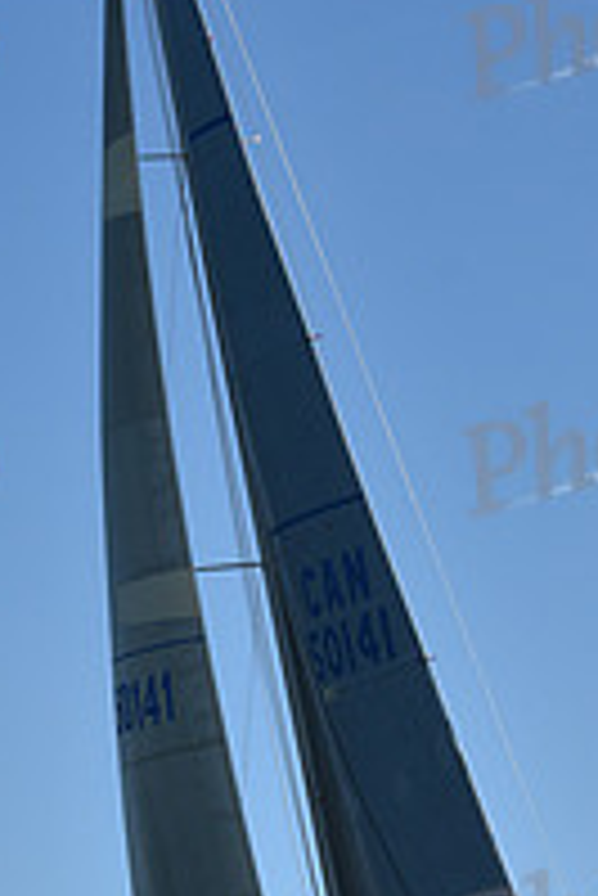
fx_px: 5074
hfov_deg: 6.7
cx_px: 232
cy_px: 698
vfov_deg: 10.1
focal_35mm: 204
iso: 250
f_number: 8
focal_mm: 70
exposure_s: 1/1600
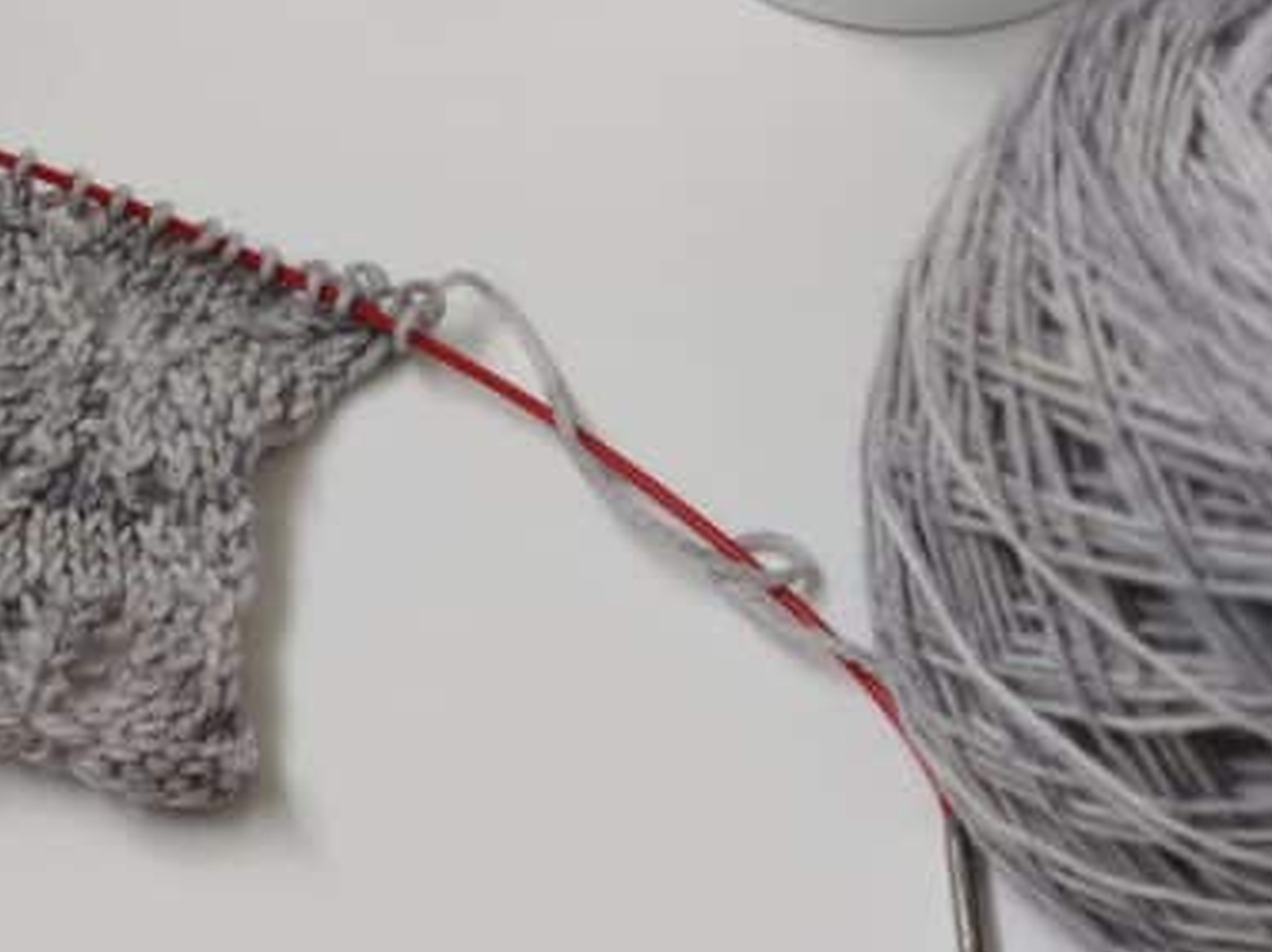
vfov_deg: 13.4
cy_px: 340
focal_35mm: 110
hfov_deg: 17.0
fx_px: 4040
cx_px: -326
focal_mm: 8.16
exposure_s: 1/50
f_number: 2
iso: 448
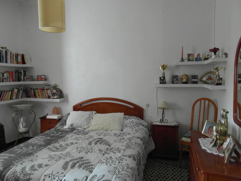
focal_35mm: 24
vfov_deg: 56.8
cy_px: 90
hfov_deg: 71.6
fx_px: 167
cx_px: 120
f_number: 3.2
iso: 480
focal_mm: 4
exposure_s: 1/30
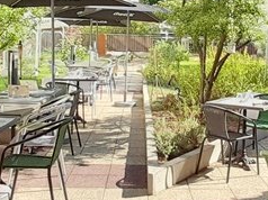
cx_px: 167
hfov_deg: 34.2
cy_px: 46
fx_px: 433
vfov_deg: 25.7
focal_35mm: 56
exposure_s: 1/247
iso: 40
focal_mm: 1.42
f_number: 2.2
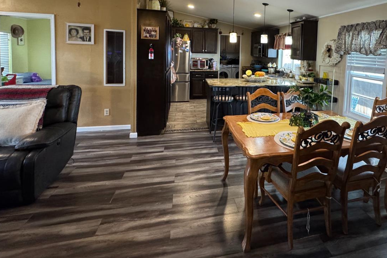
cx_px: 239
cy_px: 62
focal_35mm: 20
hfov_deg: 82.6
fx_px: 215
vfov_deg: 58.5
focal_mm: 2.22
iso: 500
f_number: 2.2
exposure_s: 1/60
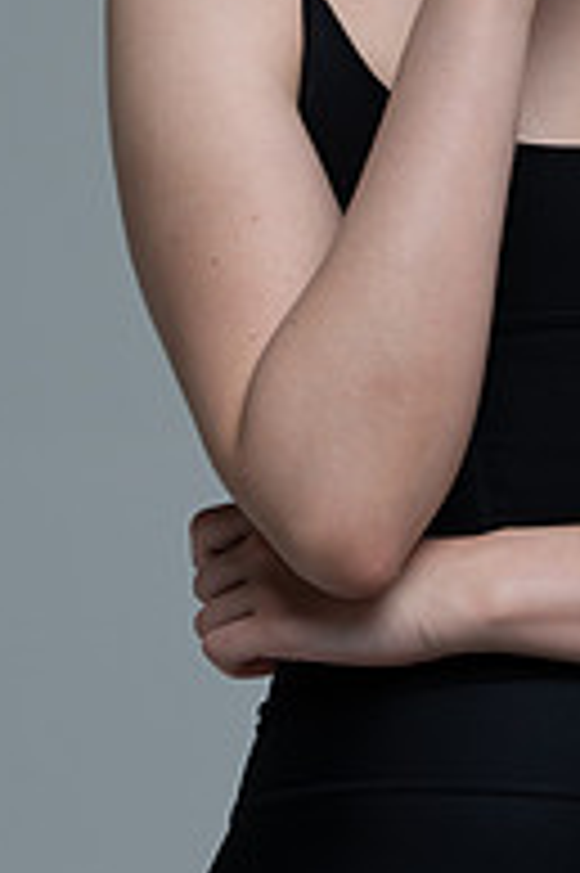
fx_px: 11257
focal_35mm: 465
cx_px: 504
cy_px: 40
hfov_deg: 3.0
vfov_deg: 4.4
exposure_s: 1/160
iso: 320
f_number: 9
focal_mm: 200
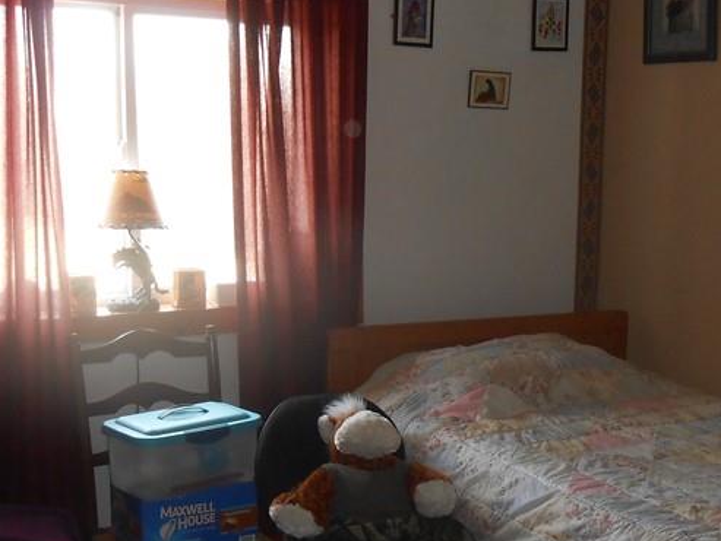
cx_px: 467
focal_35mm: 54
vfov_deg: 26.9
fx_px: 1125
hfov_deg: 35.3
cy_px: 370
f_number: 3.5
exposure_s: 1/25
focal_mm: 4.6
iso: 200
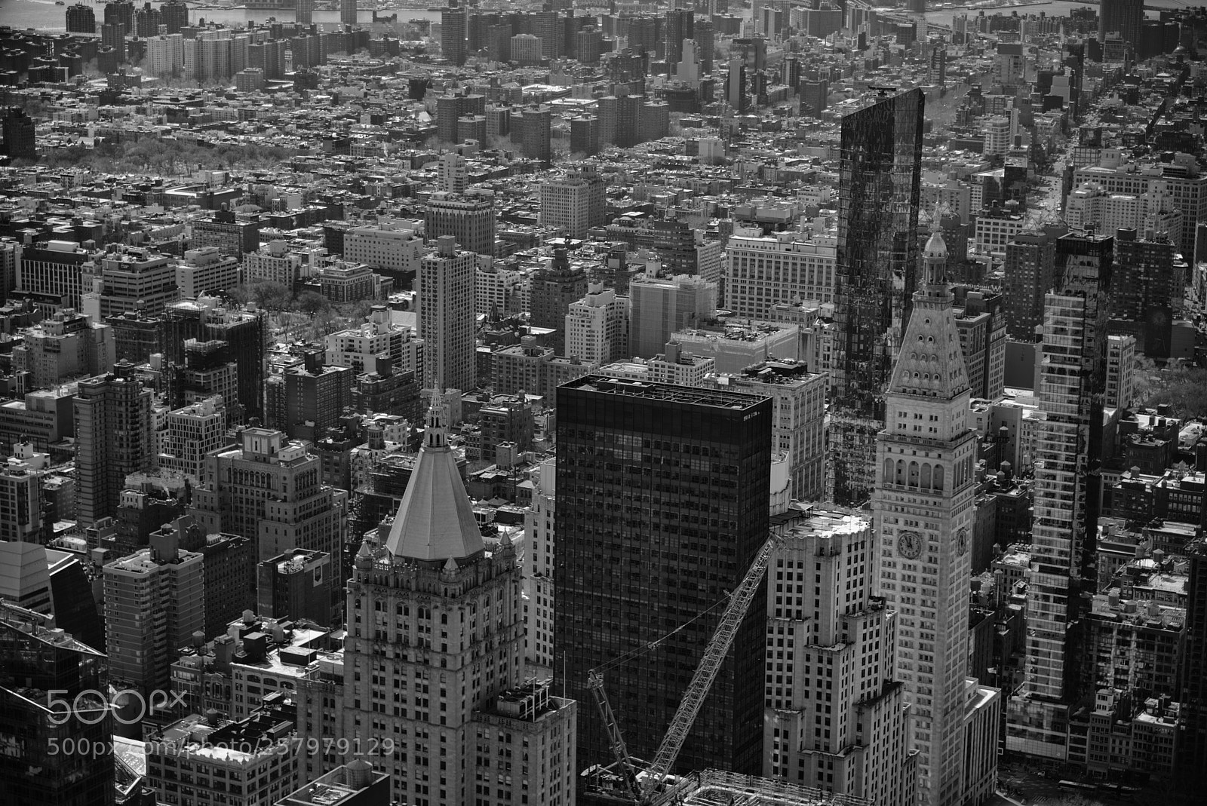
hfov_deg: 28.8
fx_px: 2348
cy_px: 403
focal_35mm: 70
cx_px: 604
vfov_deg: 19.5
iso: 64
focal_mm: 70
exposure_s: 1/320
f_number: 4
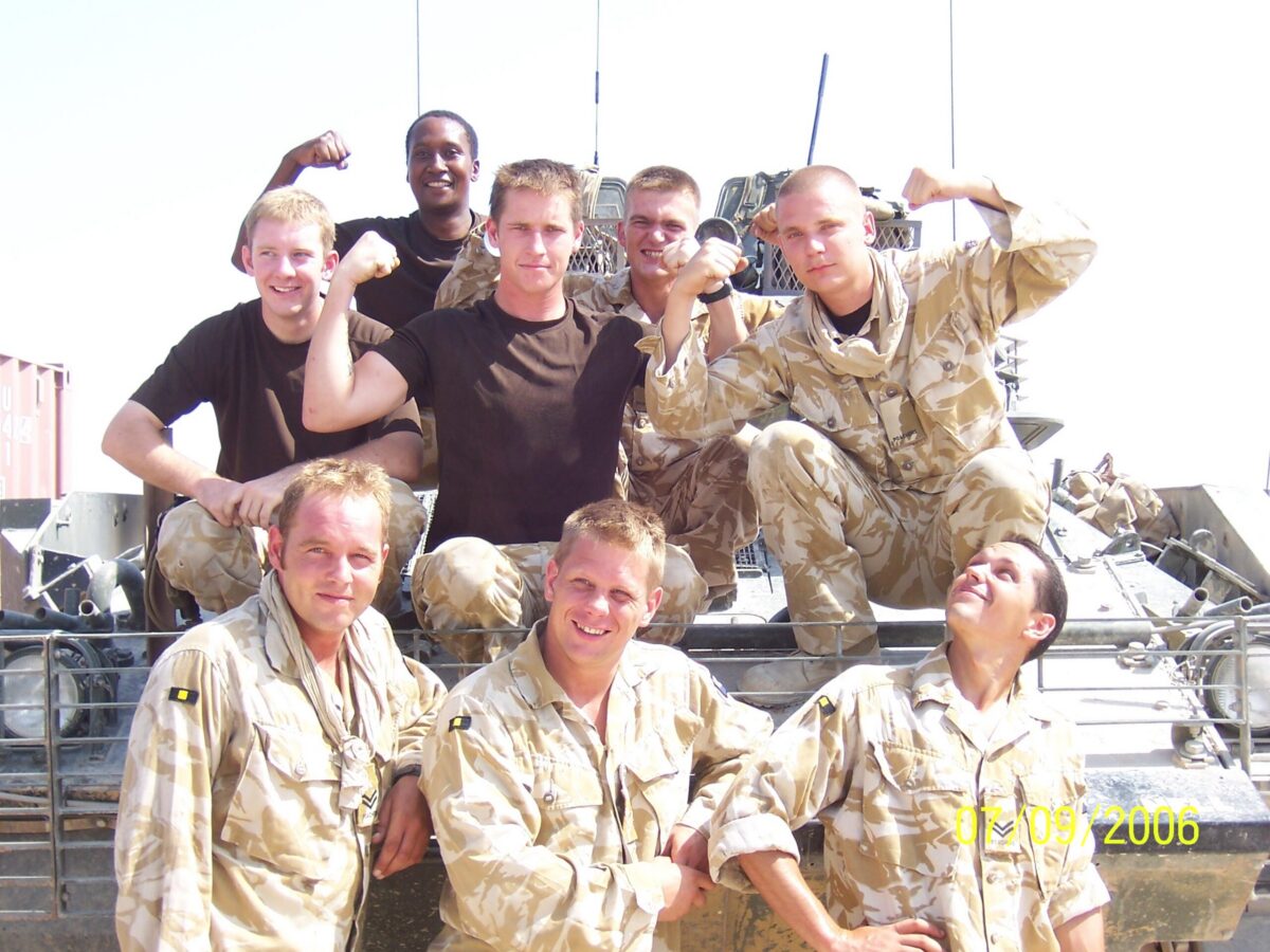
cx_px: 635
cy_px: 476
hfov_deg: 34.3
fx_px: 2055
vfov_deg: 26.1
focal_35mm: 56
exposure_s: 1/320
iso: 80
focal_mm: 9.6
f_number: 3.6
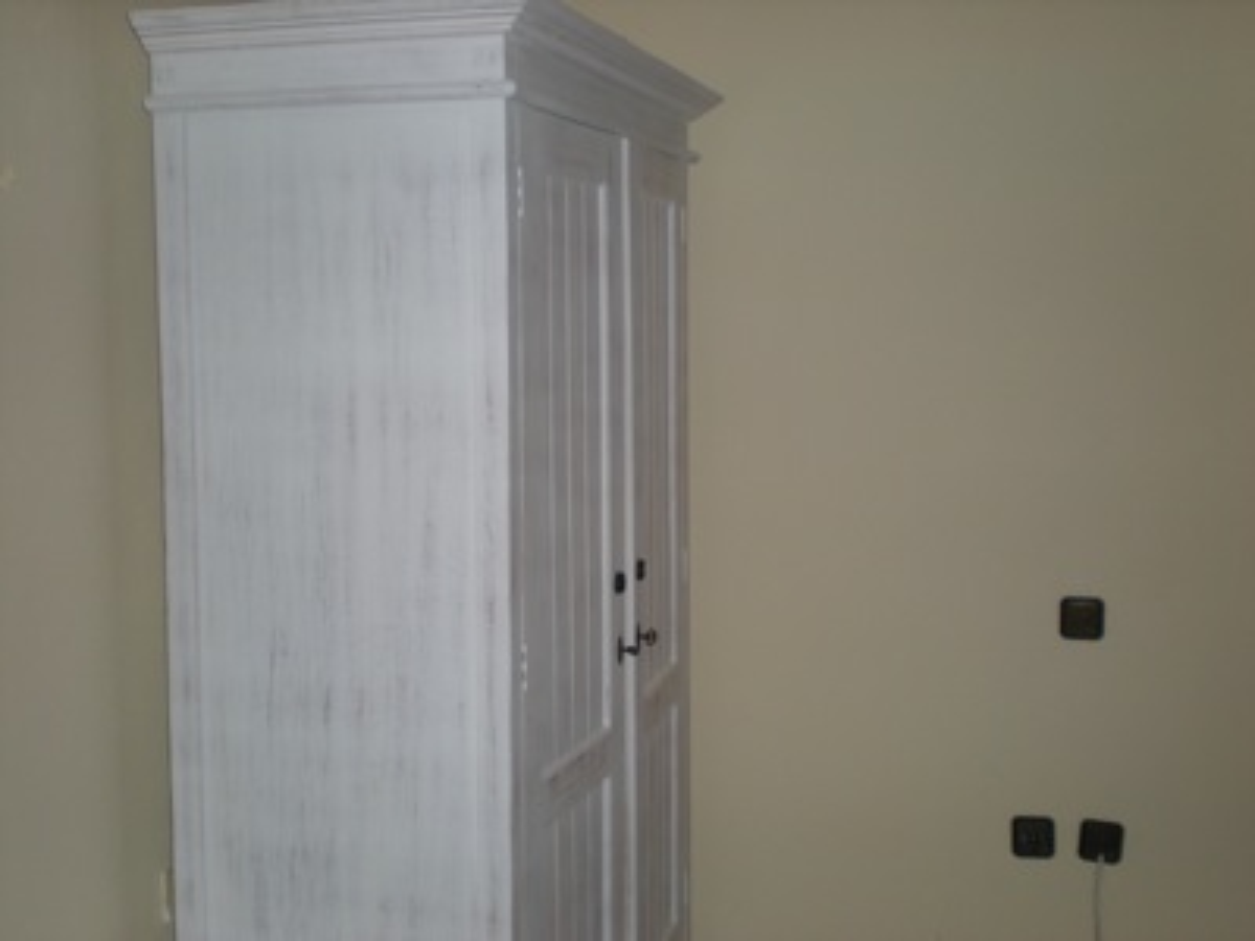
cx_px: 628
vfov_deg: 32.9
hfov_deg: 42.9
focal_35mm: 44
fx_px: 1595
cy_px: 470
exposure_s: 1/60
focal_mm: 7.4
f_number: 3.5
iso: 94
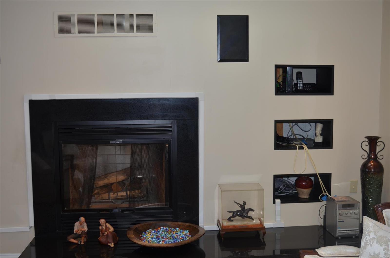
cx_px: 195
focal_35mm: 42
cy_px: 129
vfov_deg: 31.7
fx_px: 454
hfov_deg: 46.5
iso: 200
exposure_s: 1/125
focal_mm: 28
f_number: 5.6
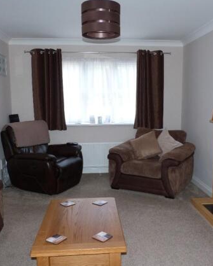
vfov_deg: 52.8
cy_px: 135
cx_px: 116
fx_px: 268
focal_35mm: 34
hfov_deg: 43.4
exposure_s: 1/60
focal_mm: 4.5
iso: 80
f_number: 2.8
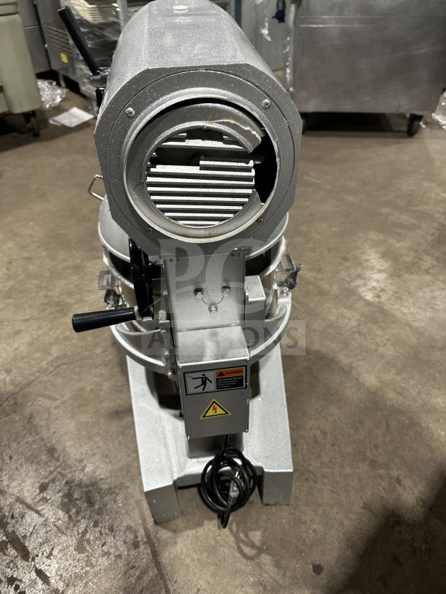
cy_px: 297
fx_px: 412
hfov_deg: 56.8
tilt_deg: -40.5
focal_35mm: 24
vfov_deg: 71.6
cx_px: 223
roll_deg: +2.1
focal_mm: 6.86
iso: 250
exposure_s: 1/71
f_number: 1.78
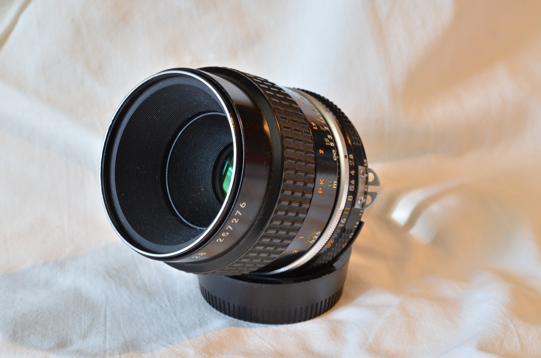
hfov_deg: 33.5
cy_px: 179
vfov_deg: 22.5
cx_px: 270
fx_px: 900
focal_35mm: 60
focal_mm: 40
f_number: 13
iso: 800
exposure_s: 1/13
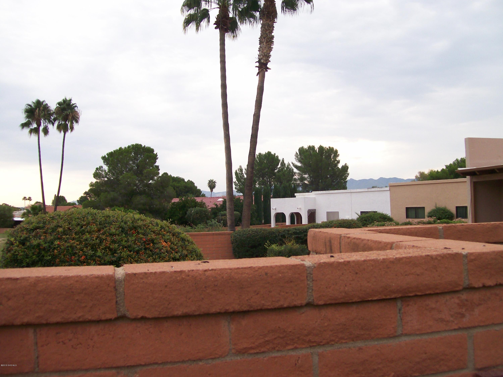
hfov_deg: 51.4
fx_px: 523
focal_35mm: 36
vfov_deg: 39.7
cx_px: 252
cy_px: 188
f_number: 2.7
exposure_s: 1/331
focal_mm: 6
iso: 80
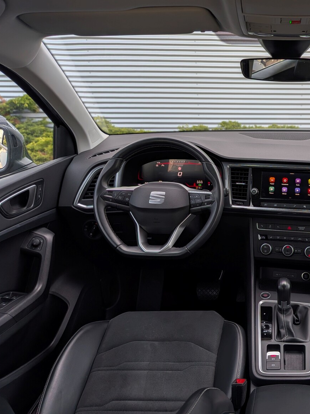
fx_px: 394
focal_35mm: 33
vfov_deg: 55.3
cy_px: 201
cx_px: 279
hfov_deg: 39.8
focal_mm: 4.53
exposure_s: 1/268
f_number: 1.7
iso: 30
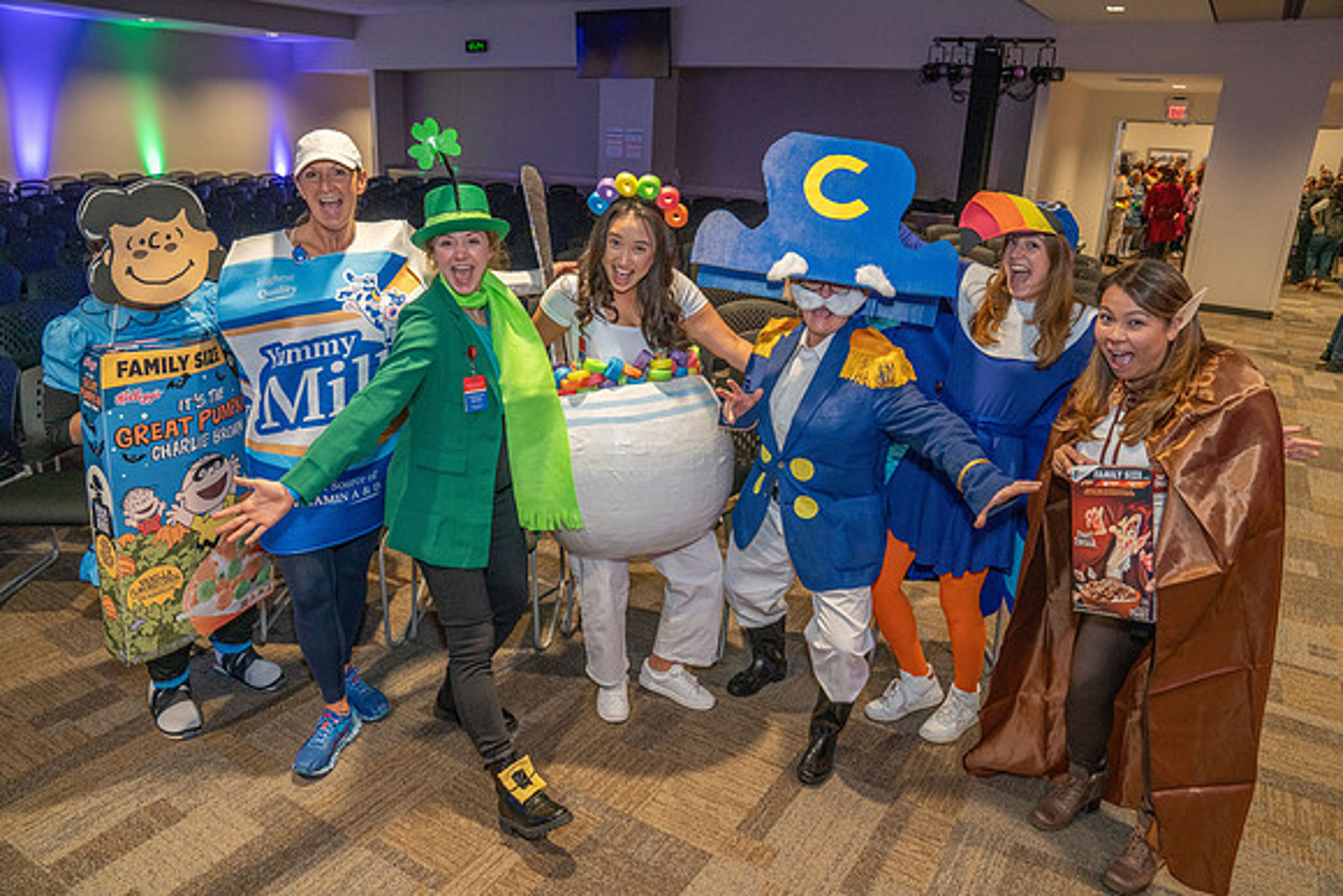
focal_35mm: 24
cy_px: 448
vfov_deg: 53.2
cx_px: 672
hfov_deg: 73.7
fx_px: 896
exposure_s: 1/160
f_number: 4
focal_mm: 24
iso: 2500
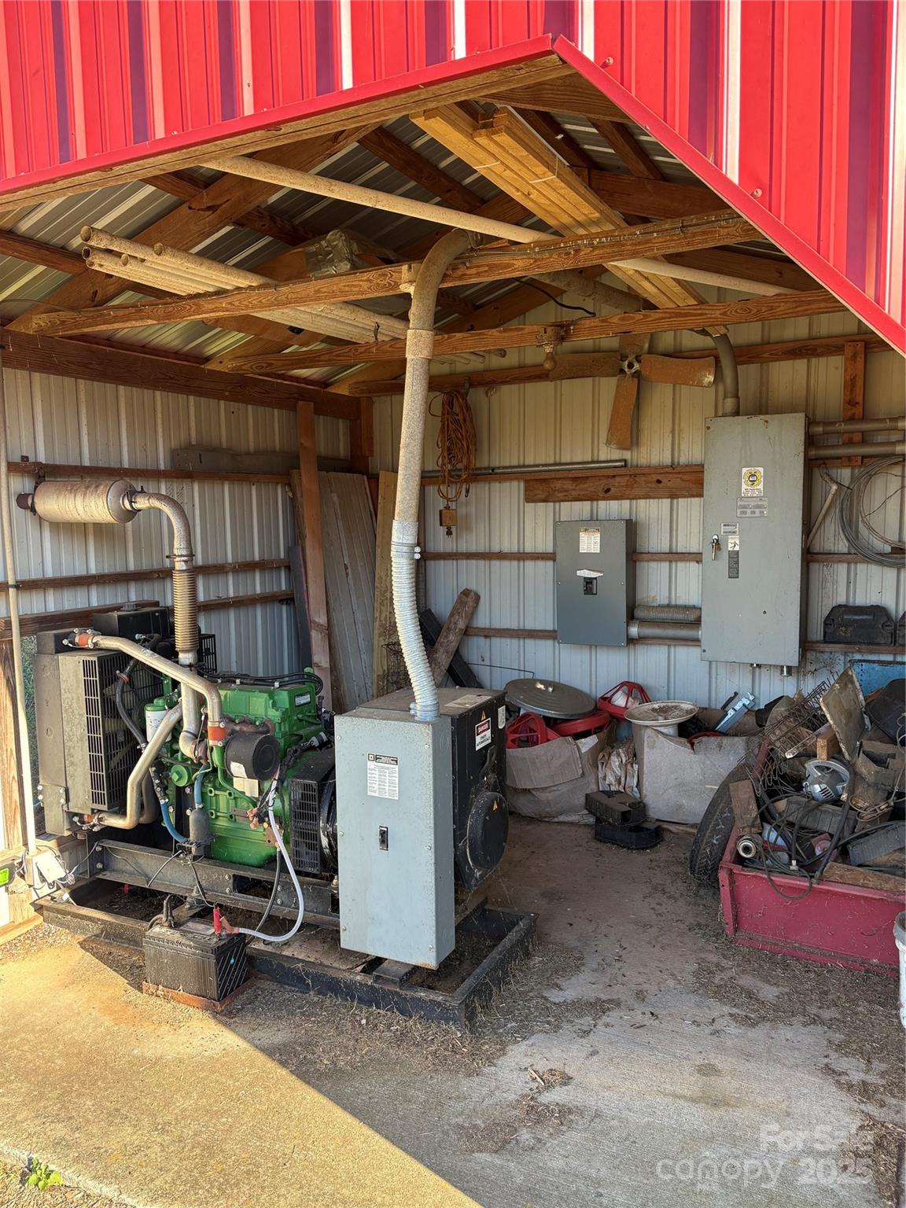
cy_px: 604
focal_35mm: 26
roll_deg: +0.8
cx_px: 453
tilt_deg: -4.0
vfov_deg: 67.3
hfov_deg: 53.1
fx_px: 907
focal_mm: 5.96
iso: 64
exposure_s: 1/244
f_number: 1.6
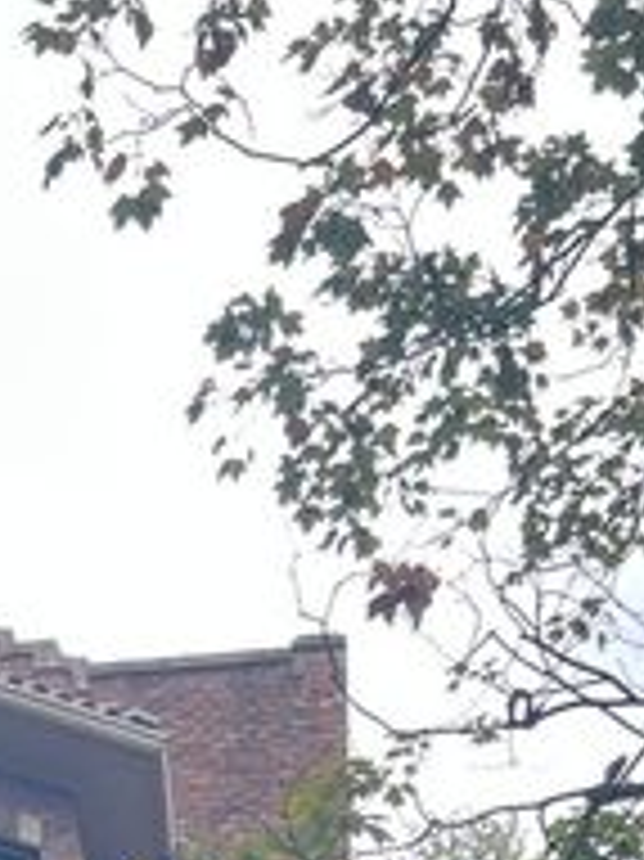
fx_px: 2260
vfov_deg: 17.8
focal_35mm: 91
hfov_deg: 15.6
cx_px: -126
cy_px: 1488
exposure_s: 1/171
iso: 50
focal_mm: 5.7
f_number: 1.5
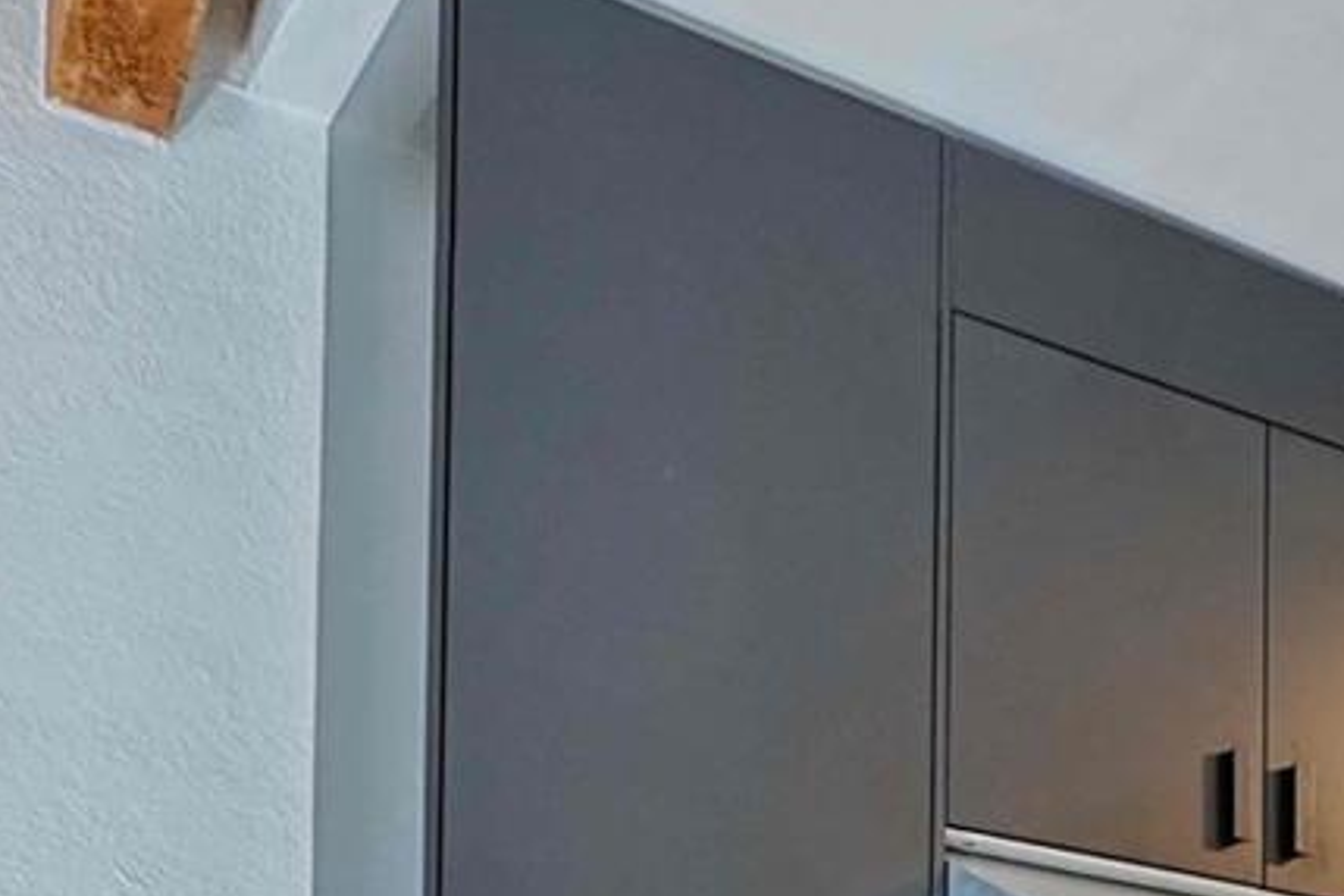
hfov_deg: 32.1
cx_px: 1416
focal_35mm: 56
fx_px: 2091
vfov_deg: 20.1
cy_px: 1429
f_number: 6.3
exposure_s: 1/15
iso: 320
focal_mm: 10
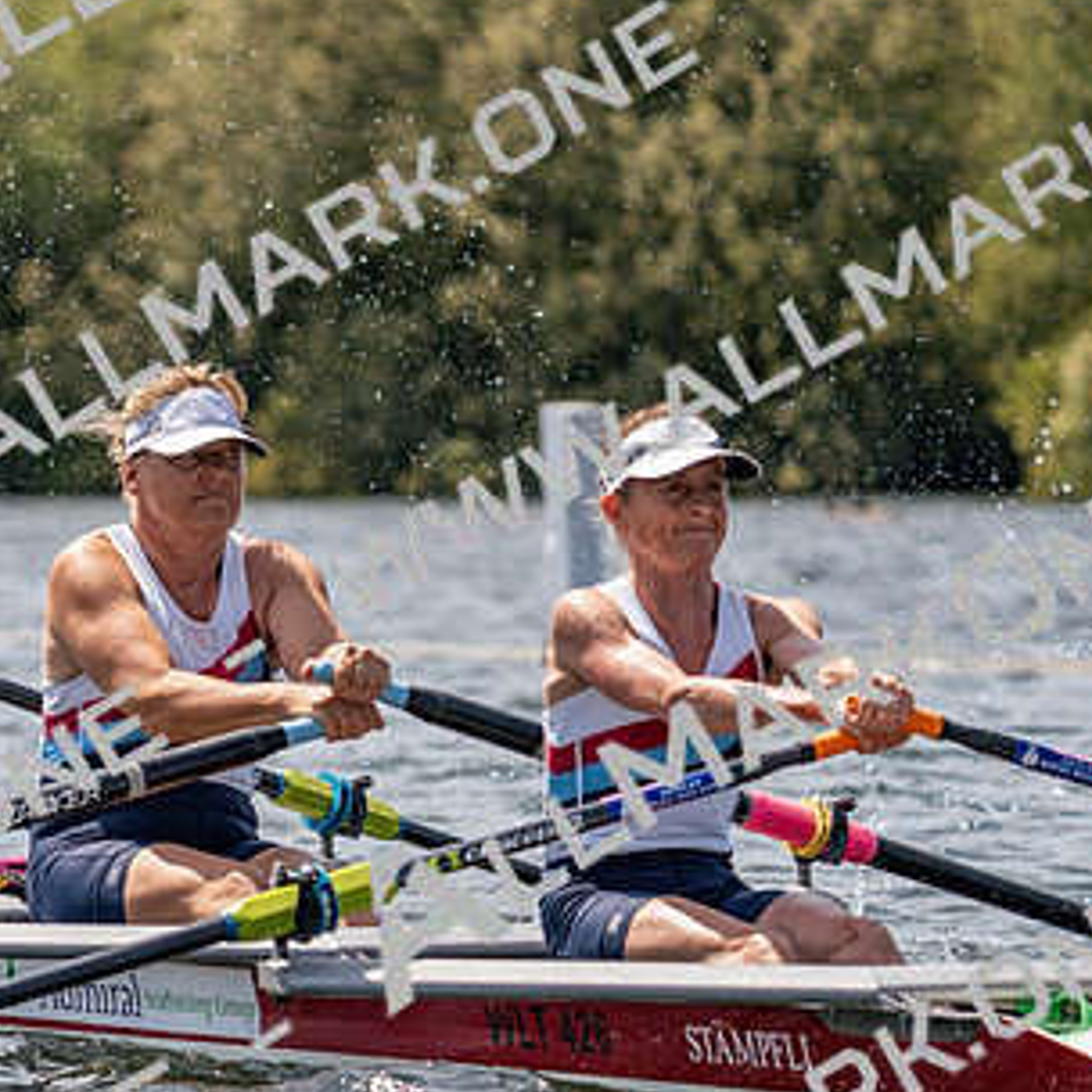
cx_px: 61
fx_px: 13134
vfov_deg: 4.8
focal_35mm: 368
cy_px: 674
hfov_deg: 4.8
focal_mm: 227
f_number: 5.6
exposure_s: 1/2000
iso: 250
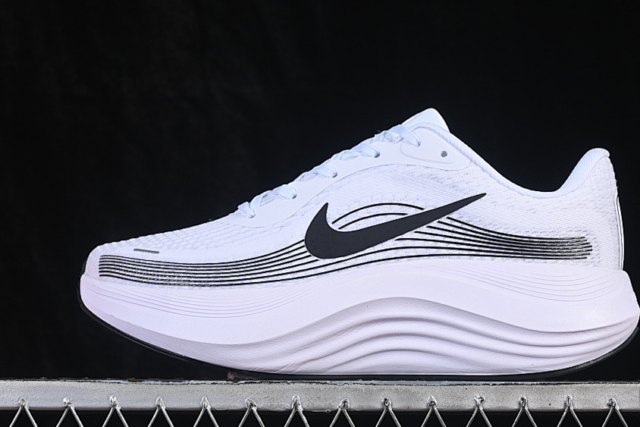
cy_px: 209
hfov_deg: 21.2
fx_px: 1707
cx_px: 367
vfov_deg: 14.3
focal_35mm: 96
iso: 160
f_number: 8
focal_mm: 50
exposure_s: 1/80
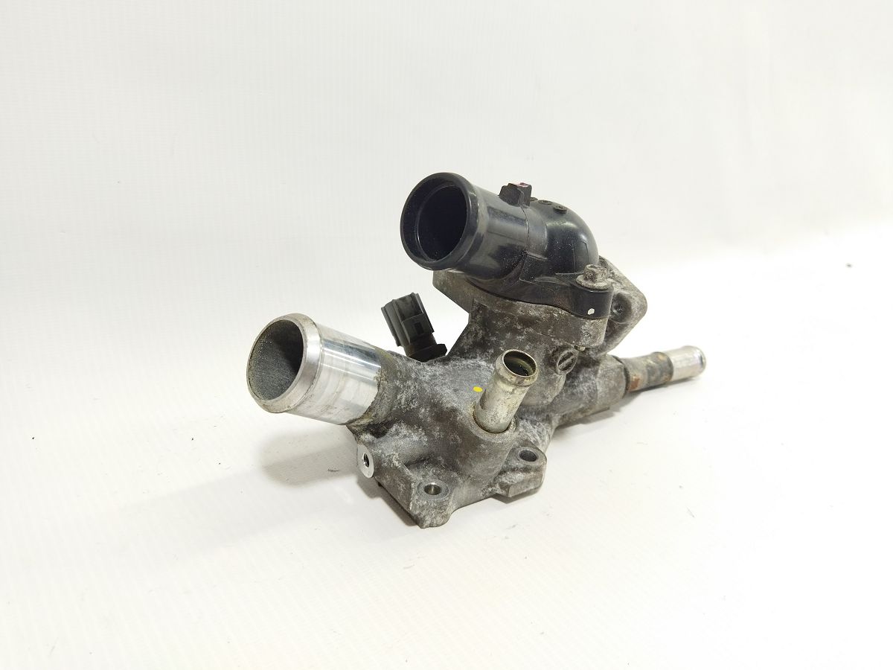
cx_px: 446
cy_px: 335
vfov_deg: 51.4
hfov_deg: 65.3
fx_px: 697
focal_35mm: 27
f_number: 1.79
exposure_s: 1/100
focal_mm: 4.71
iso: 159
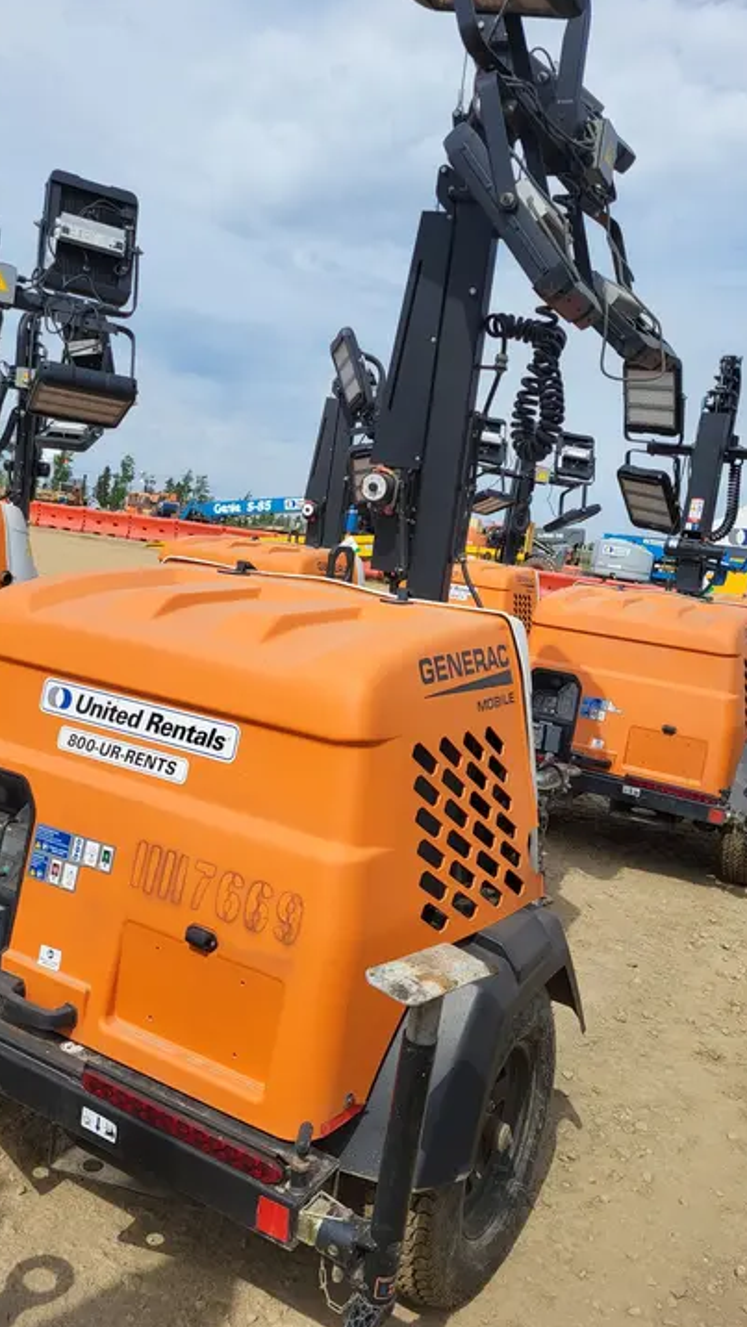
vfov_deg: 66.1
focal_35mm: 29
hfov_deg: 40.2
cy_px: 657
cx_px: 371
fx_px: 1021
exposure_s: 1/3220
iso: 40
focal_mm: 5.4
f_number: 1.8
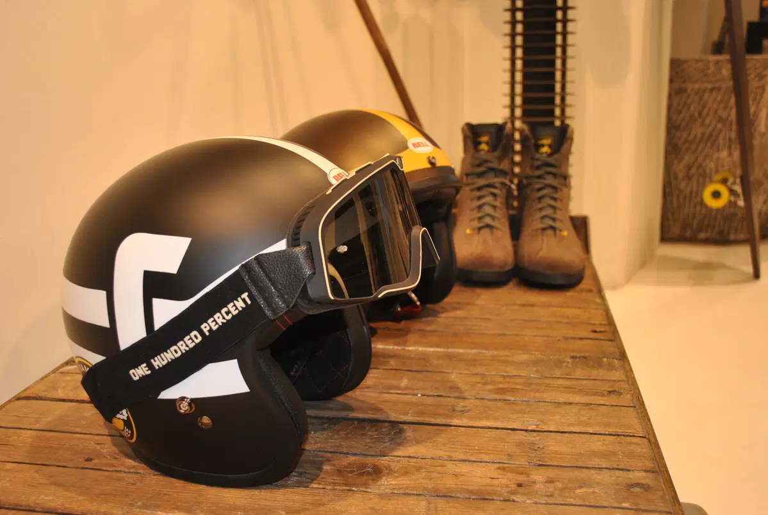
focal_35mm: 39
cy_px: 258
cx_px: 384
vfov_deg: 34.3
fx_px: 833
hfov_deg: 49.5
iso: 200
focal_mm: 26
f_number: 4.2
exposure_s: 1/60
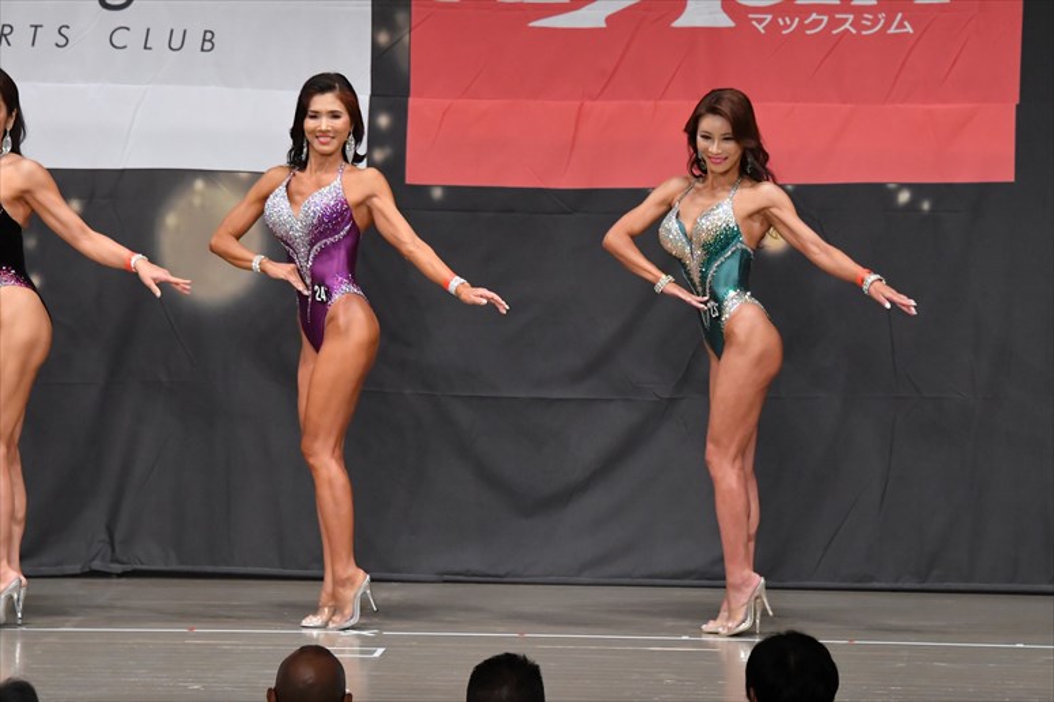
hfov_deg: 10.2
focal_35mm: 202
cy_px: 351
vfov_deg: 6.8
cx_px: 527
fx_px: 5911
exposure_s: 1/400
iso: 5000
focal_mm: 135
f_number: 5.6
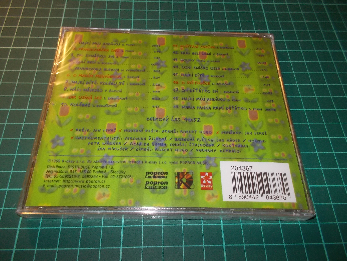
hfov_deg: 61.7
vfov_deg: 48.2
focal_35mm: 29
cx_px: 174
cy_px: 130
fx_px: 291
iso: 200
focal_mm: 4.1
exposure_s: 1/30
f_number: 3.3
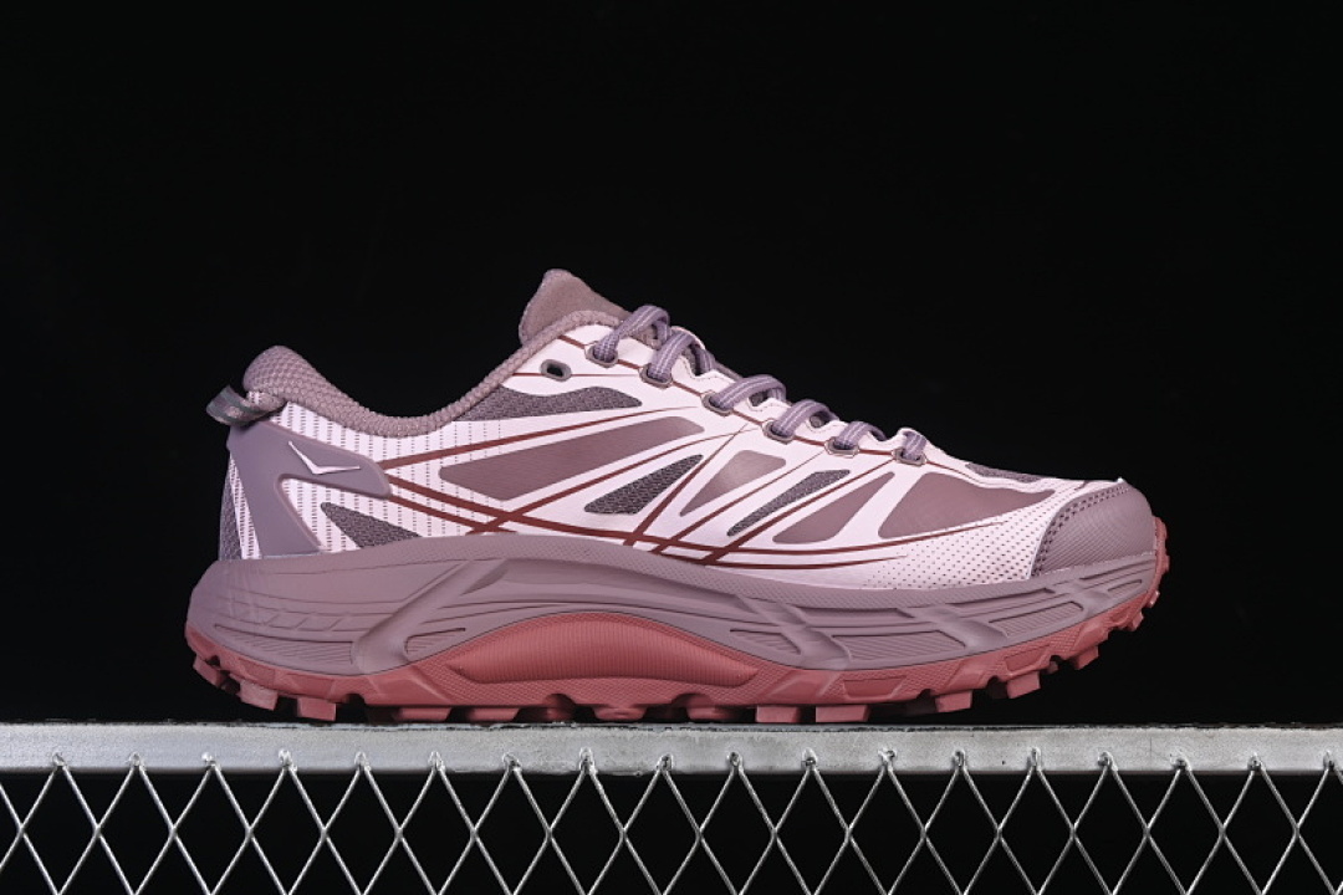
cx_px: 672
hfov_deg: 27.0
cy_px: 448
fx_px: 2798
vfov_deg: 18.2
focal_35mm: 75
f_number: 8
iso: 160
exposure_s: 1/80
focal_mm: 50
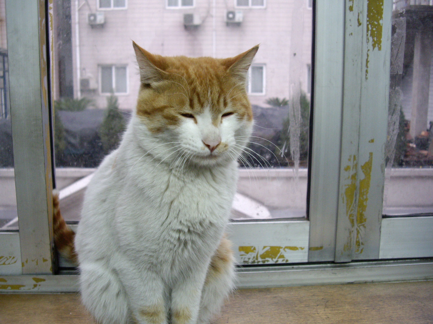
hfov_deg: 49.0
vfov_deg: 37.7
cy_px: 162
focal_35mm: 38
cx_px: 216
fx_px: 475
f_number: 2.8
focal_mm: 7.9
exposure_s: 1/20
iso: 400
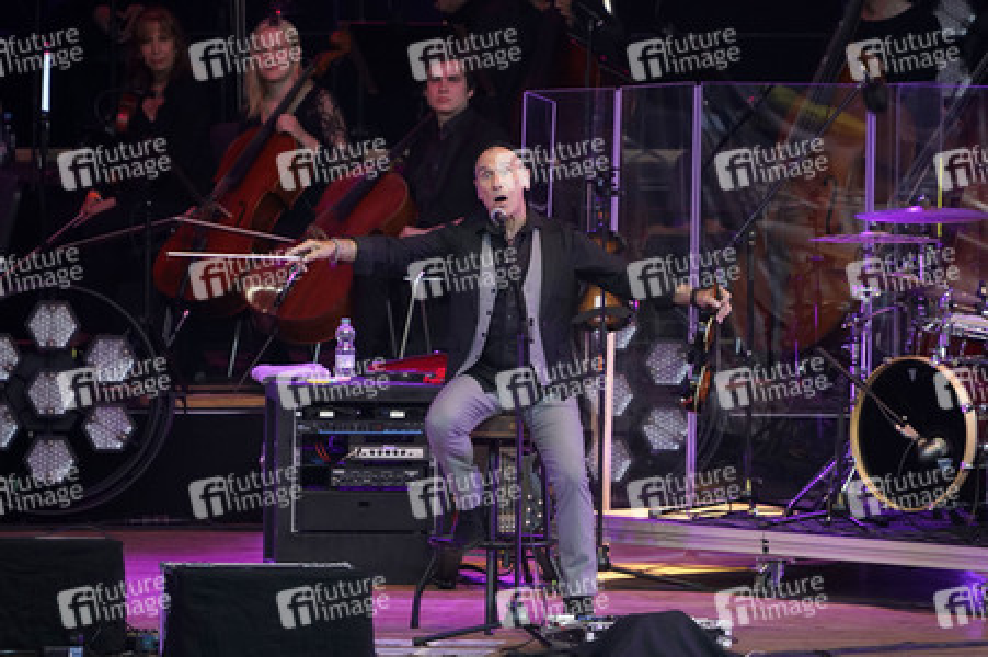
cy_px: 328
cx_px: 494
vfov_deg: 2.3
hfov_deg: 3.4
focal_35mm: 600
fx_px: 16454
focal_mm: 600
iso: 2500
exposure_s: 1/400
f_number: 6.3
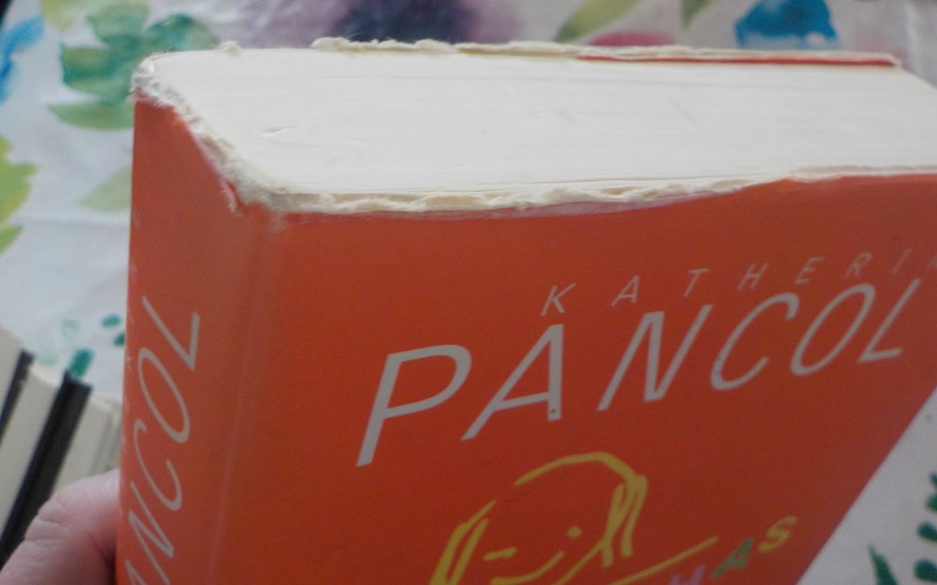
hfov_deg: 59.7
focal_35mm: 32
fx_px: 817
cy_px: 268
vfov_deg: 39.4
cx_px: 470
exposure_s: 1/30
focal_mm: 4.1
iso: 320
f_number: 3.3
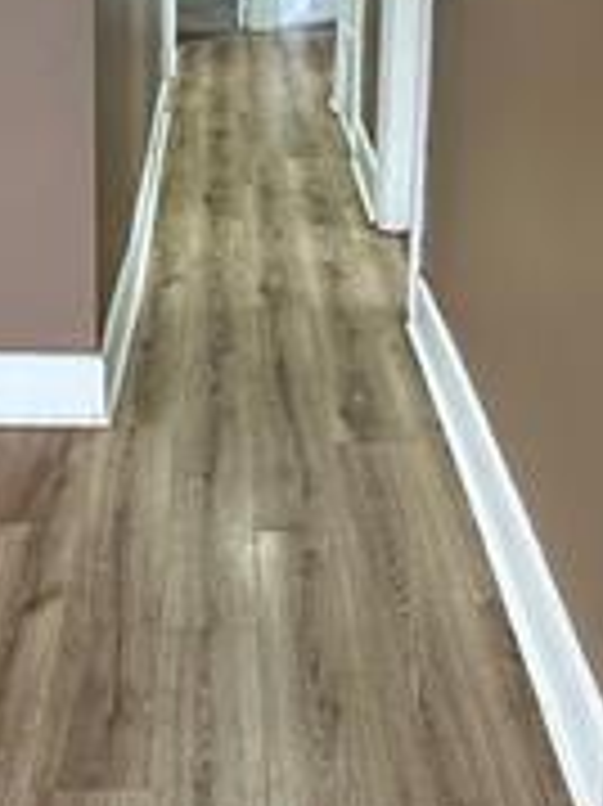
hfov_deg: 24.4
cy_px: 5
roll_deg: -1.9
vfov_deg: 30.0
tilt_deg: -7.4
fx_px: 1395
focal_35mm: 60
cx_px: 324
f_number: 2.2
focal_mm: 2.22
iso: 320
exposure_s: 1/62
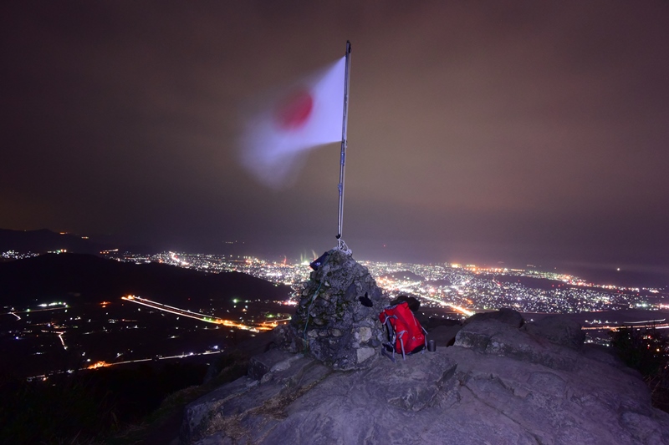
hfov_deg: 90.0
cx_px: 334
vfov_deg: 67.4
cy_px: 222
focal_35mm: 18
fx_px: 334
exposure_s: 30
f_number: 5.6
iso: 800
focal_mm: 6.7
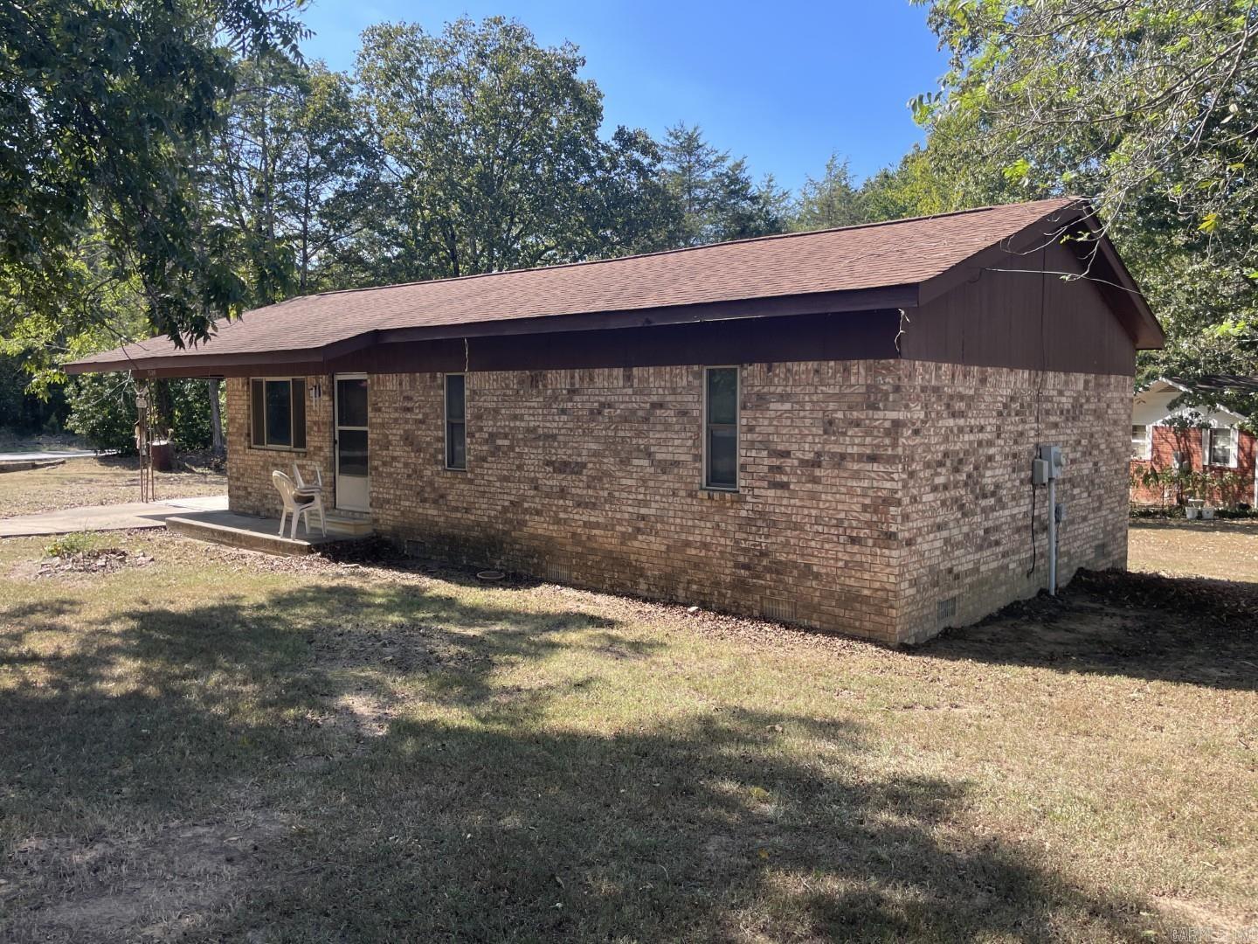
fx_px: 945
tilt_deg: +1.0
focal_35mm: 26
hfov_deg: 67.3
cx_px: 629
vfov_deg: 53.1
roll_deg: +0.4
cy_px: 472
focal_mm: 4.2
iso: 32
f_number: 1.6
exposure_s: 1/662
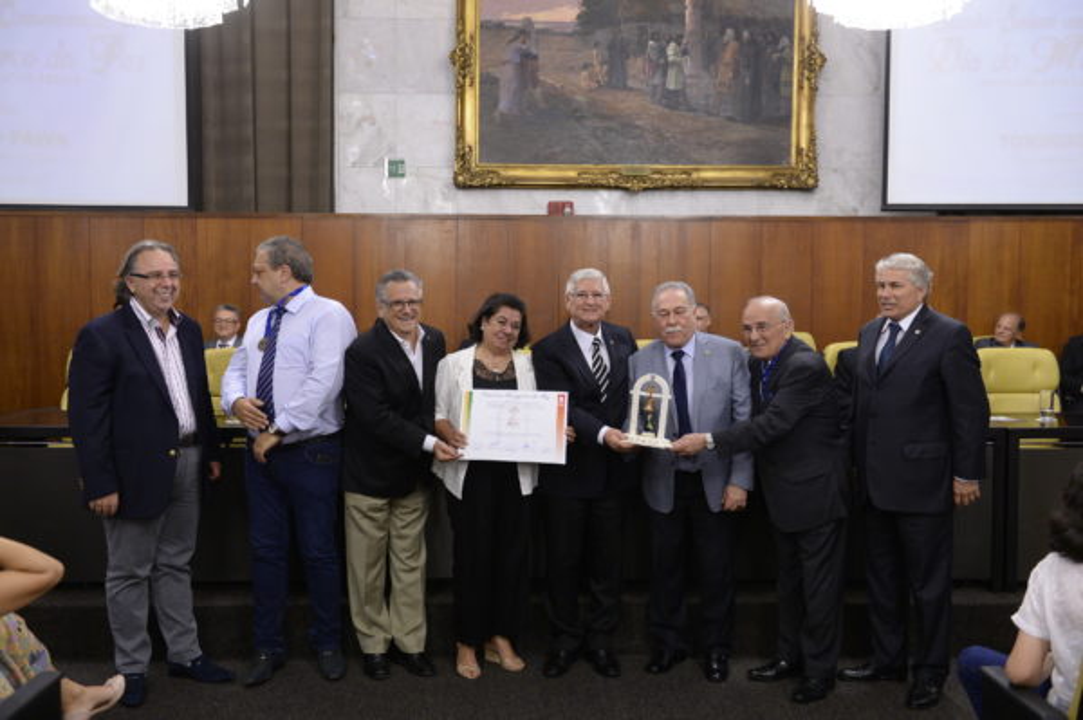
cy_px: 360
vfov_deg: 38.8
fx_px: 1022
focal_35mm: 34
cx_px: 542
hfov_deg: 55.8
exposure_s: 1/160
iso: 1600
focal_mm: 34
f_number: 3.5
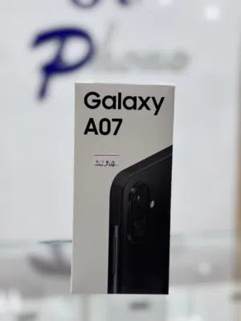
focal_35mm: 48
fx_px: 446
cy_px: 160
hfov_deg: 30.3
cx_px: 120
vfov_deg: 39.7
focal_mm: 6.76
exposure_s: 1/118
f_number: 1.78
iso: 125
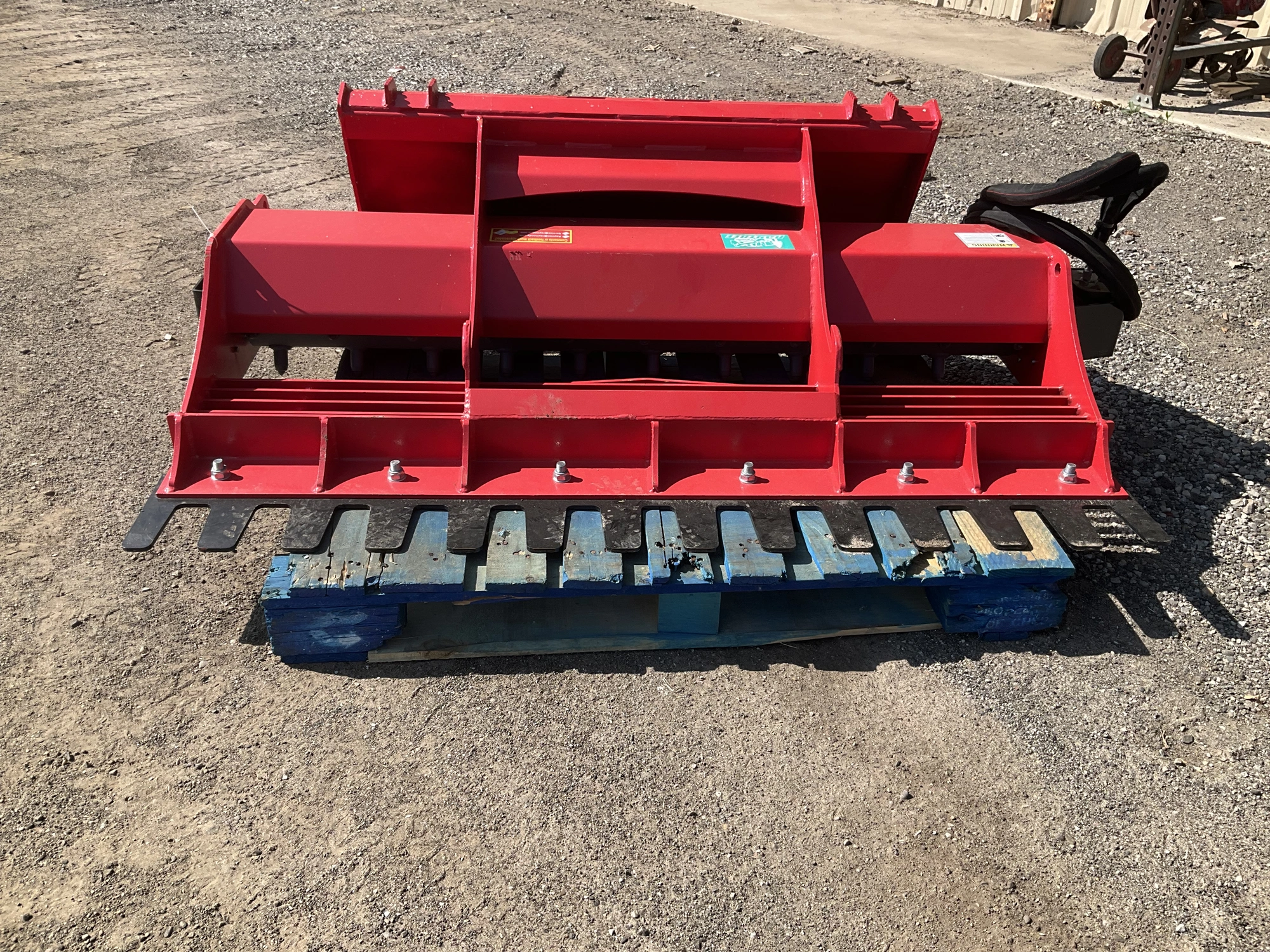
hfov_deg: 61.7
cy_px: 476
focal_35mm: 29
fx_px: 1064
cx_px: 635
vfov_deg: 48.2
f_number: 1.8
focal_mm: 3
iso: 25
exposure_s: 1/978
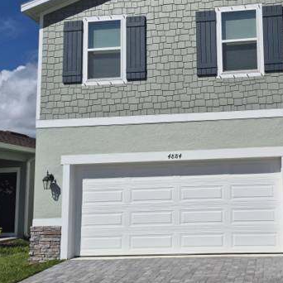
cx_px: 234
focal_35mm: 38
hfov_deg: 41.6
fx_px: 351
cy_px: 139
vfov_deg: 43.9
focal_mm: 5.4
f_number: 1.8
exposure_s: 1/7696
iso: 40
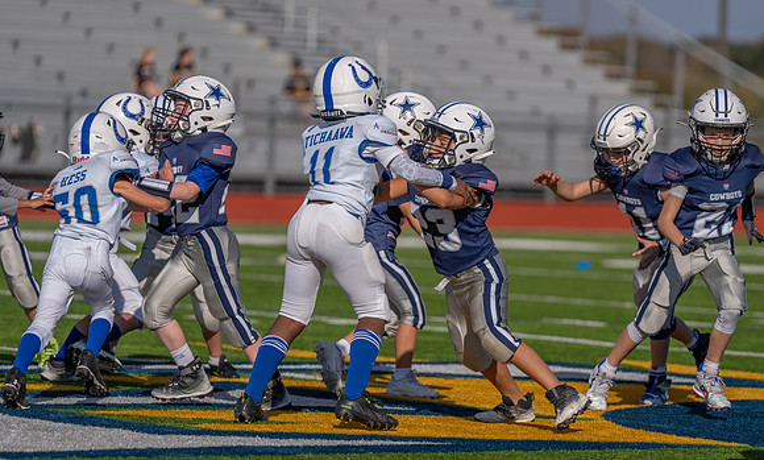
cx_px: 455
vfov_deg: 5.2
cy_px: 257
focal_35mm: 245
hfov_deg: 8.6
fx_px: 5056
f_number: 2.8
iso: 100
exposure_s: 1/3200
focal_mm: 200
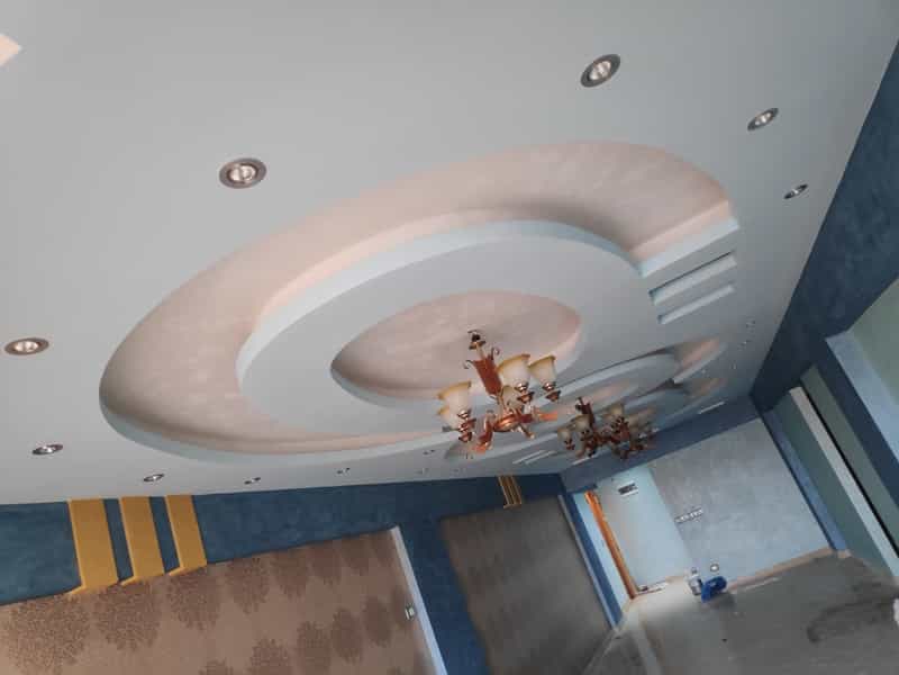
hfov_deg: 81.7
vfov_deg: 66.0
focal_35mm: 20
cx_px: 450
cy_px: 338
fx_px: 519
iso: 648
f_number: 1.9
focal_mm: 3.94
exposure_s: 1/50
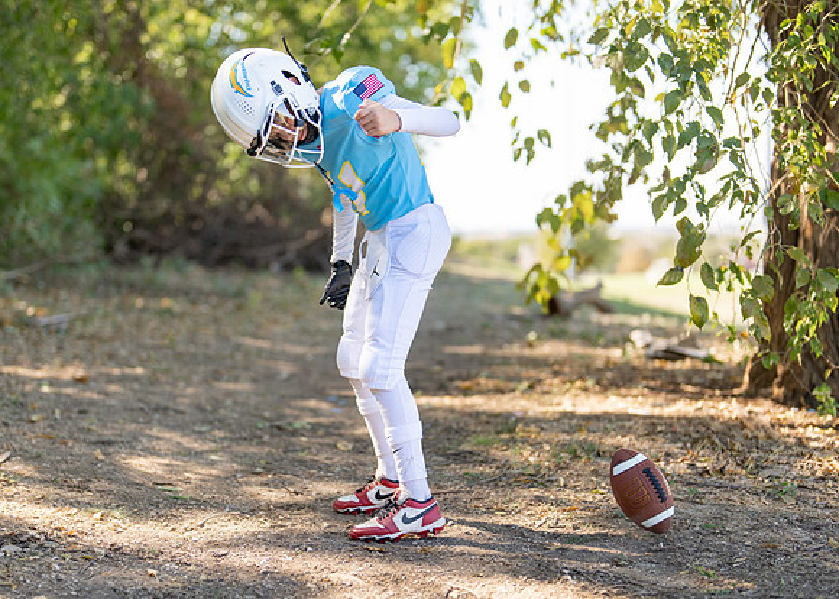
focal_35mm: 64
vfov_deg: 22.1
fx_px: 1533
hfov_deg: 30.6
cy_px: 359
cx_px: 369
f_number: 1.2
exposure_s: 1/1600
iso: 100
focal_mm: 50
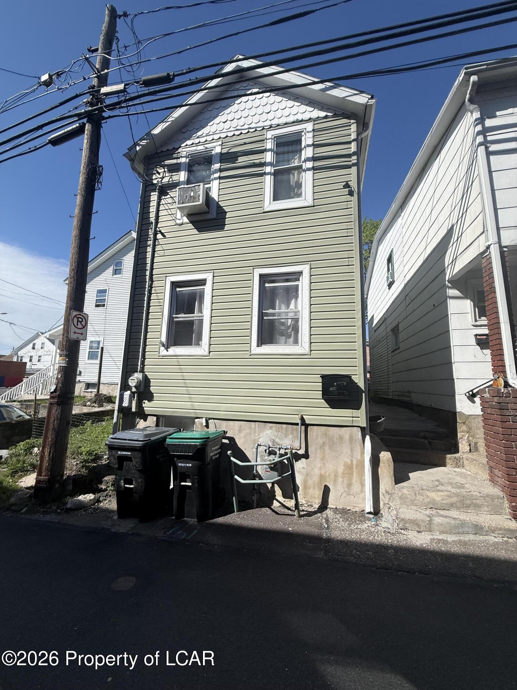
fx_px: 279
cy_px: 345
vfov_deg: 102.1
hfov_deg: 85.7
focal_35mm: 14
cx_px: 258
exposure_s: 1/3125
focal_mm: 2.22
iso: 50
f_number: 2.2
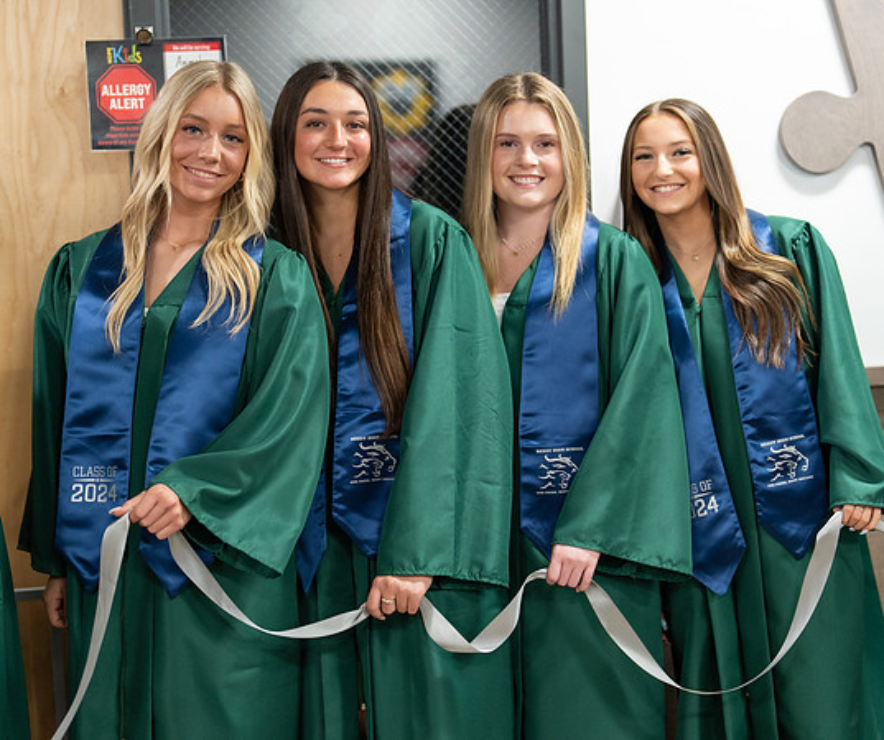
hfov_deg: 29.7
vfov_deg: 25.1
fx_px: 1665
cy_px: 370
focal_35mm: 62
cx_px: 485
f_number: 1.2
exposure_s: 1/320
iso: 640
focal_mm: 50
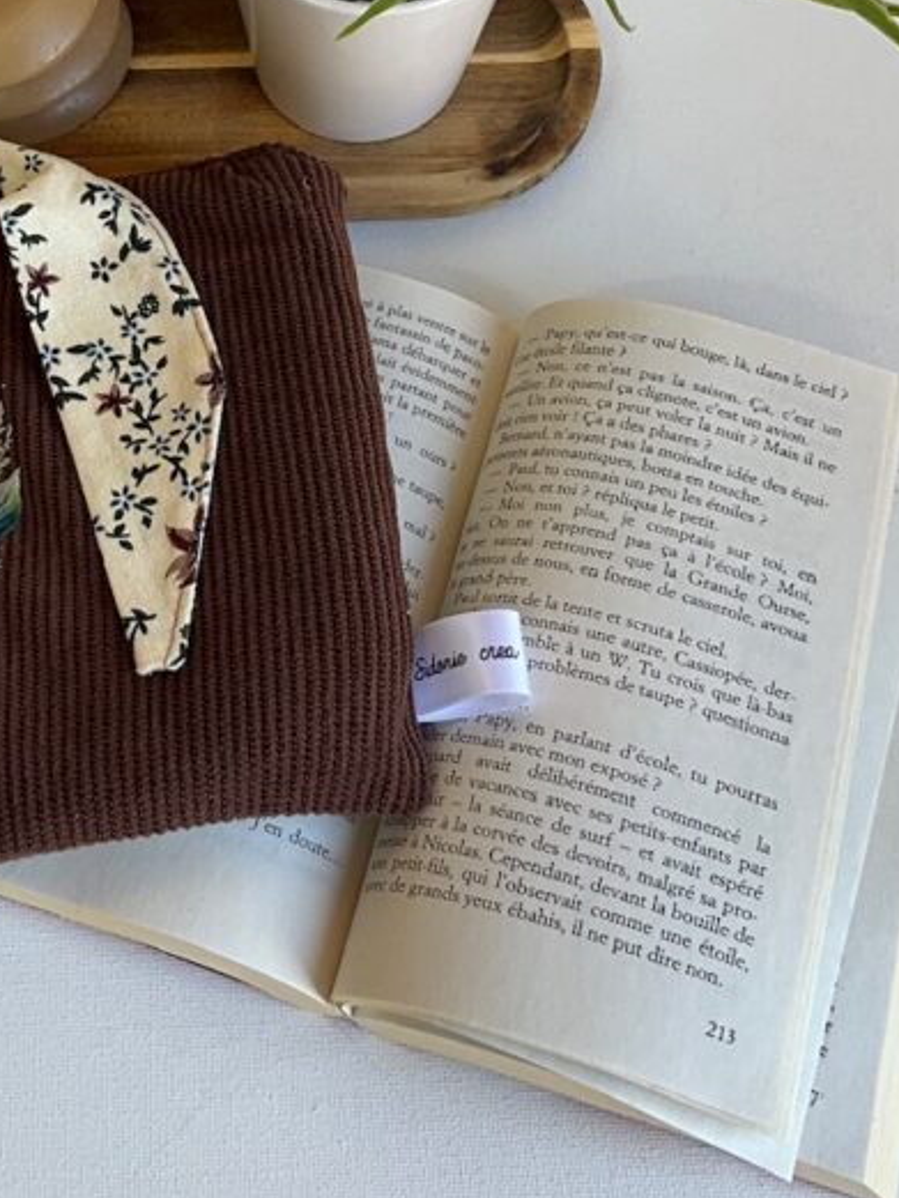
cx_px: 149
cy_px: 264
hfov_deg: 25.1
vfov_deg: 33.0
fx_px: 1973
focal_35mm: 57
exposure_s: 1/100
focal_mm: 3
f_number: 1.8
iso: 20
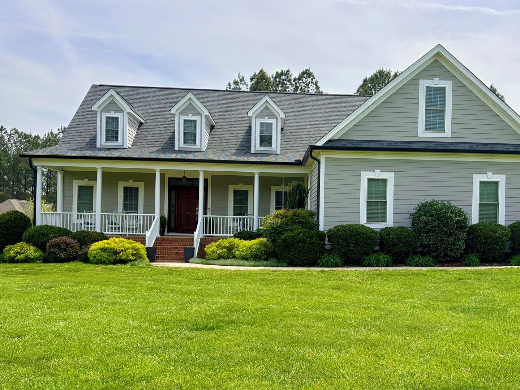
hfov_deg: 49.9
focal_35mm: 37
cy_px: 231
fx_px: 556
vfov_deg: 38.5
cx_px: 302
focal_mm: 5.96
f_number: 1.6
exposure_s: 1/2865
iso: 50
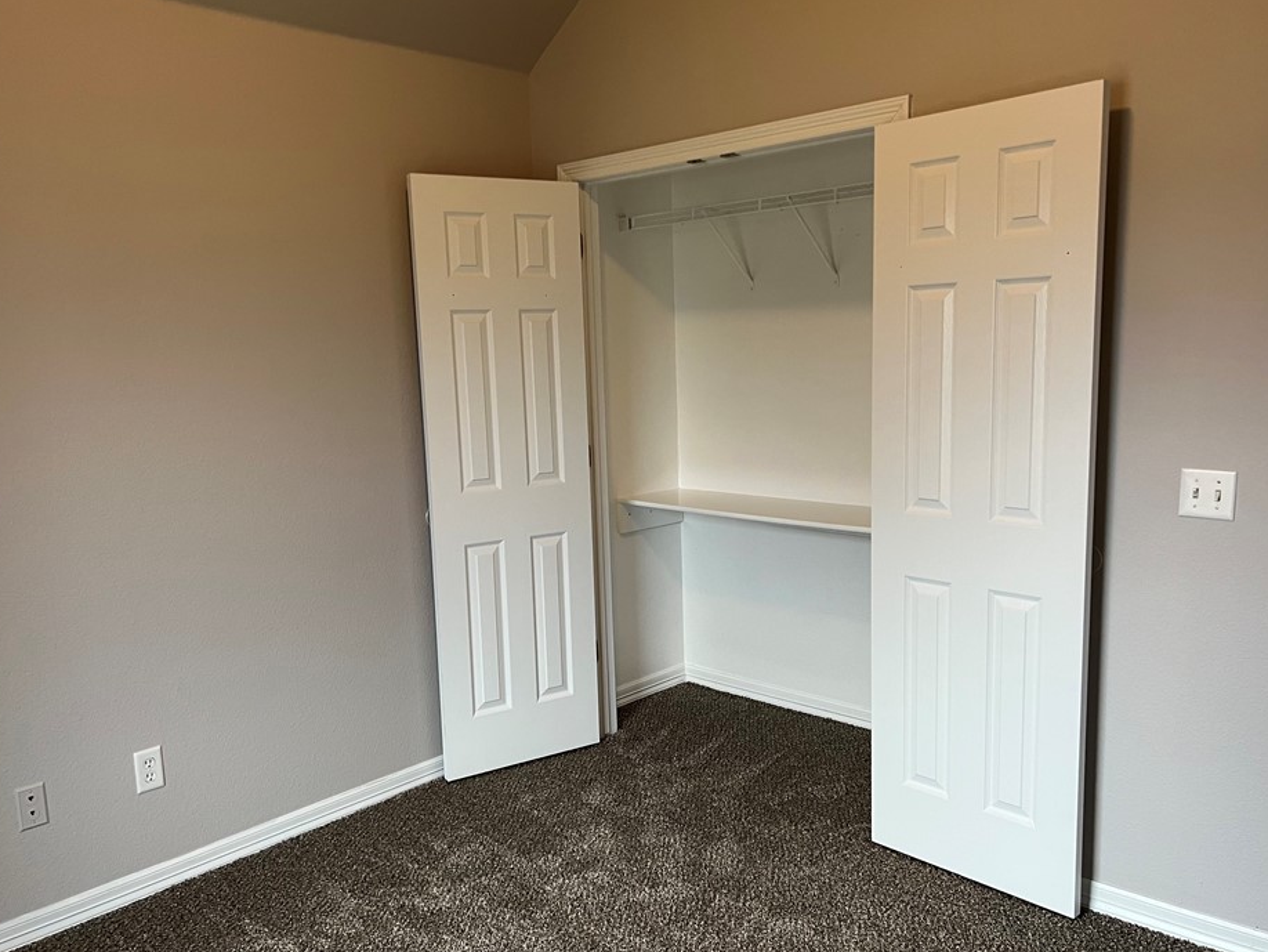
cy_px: 500
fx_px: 1063
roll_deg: +2.5
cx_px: 620
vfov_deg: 48.2
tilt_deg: -9.5
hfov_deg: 61.6
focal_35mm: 29
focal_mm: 5.7
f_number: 1.5
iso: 100
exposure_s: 1/60
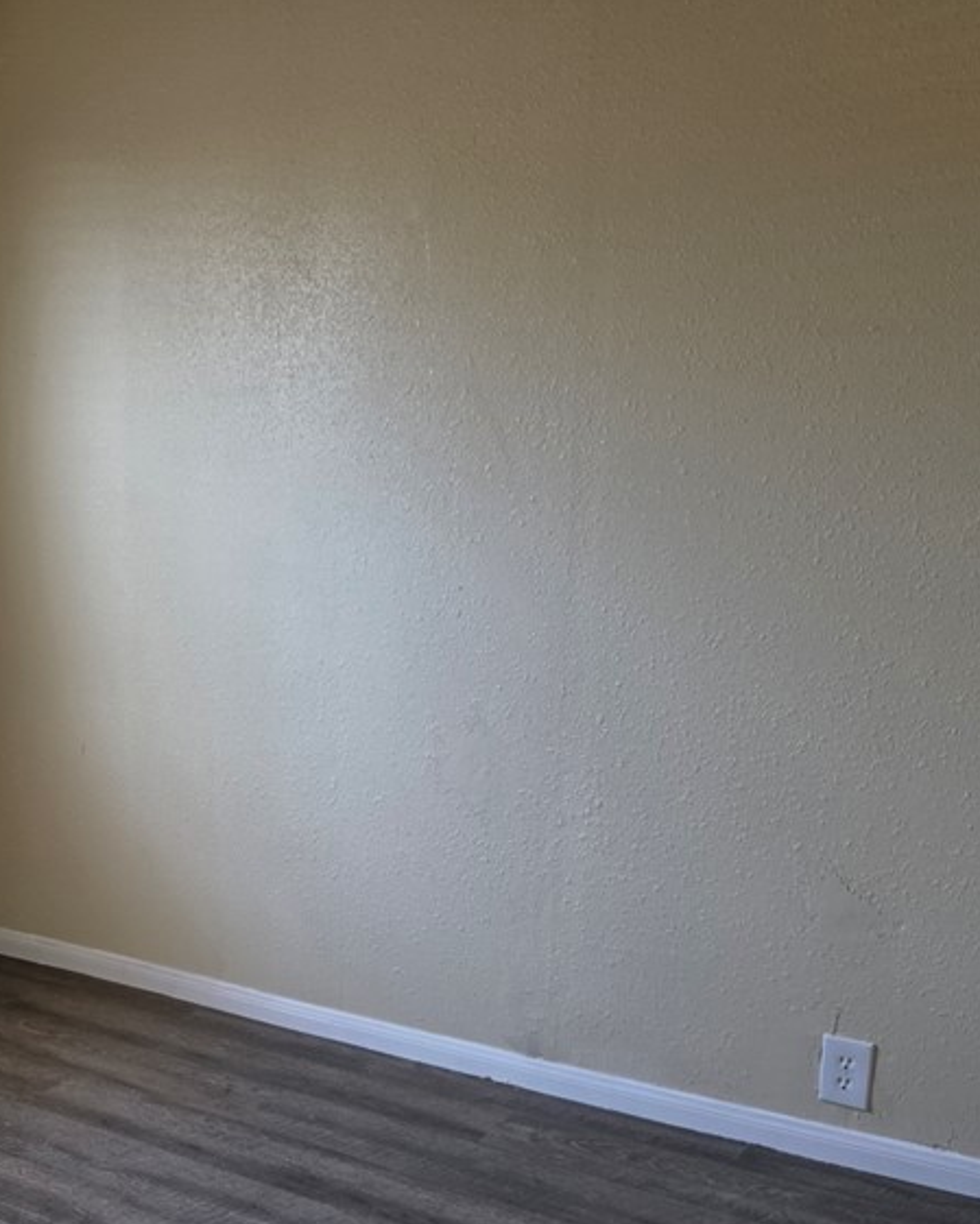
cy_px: 790
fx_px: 1486
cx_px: 159
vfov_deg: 44.3
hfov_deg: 35.0
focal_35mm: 41
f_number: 1.7
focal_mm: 6.25
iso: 160
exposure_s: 1/180
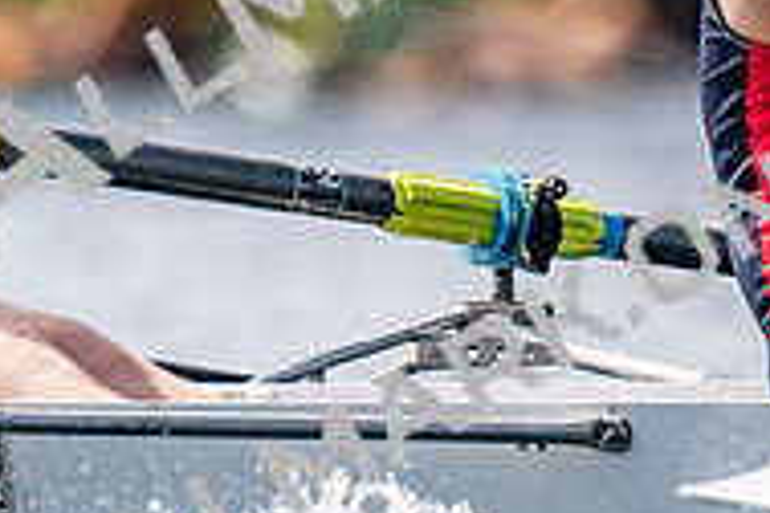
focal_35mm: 2761
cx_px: -403
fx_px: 59050
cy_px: -110
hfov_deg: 0.7
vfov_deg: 0.5
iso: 200
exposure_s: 1/2500
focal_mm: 600
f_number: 4
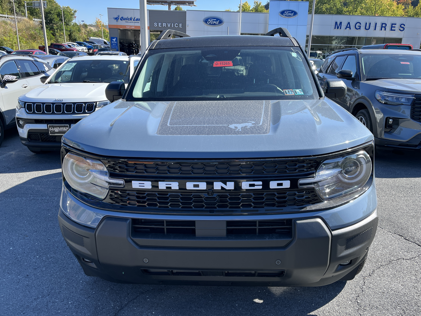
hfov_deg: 61.6
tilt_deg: -18.6
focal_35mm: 29
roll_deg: -2.4
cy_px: 175
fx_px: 353
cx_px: 221
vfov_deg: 48.1
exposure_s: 1/975
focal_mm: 5.1
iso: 50
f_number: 1.6
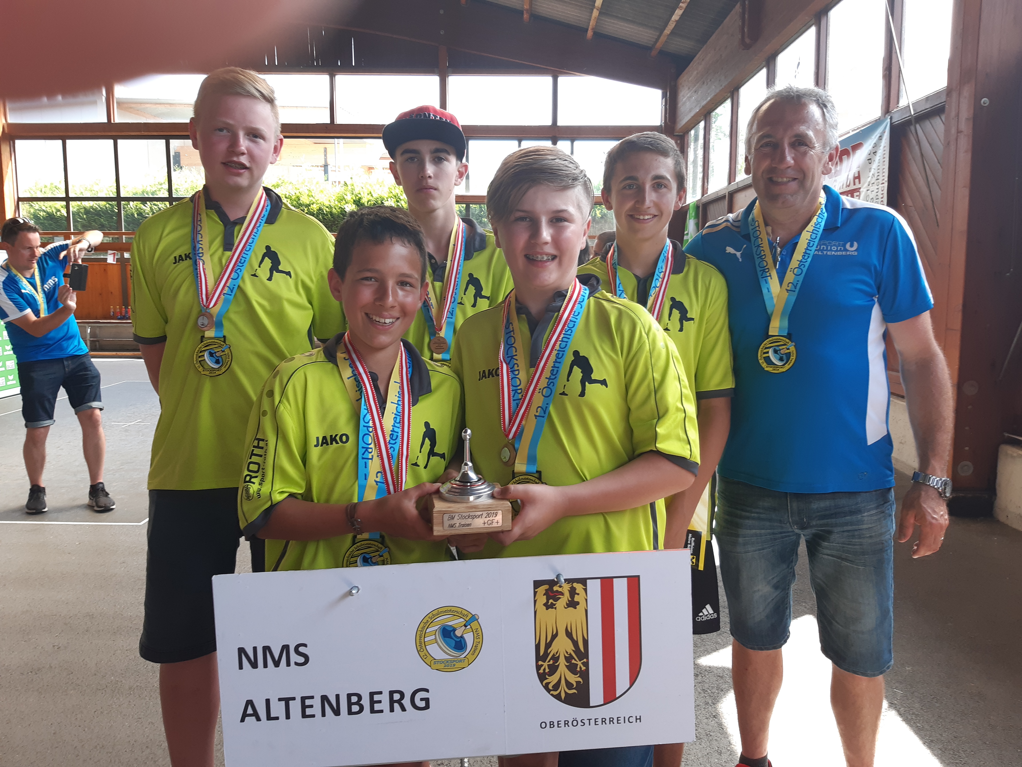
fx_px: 768
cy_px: 384
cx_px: 511
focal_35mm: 26
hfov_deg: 67.3
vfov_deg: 53.1
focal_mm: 3.92
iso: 50
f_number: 1.7
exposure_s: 1/100
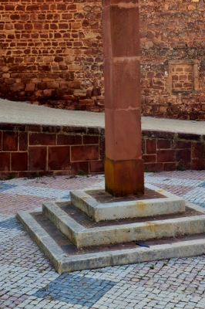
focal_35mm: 65
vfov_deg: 31.0
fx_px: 554
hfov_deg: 20.9
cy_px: 121
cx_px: 102
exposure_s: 1/100
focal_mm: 27
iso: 400
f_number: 9
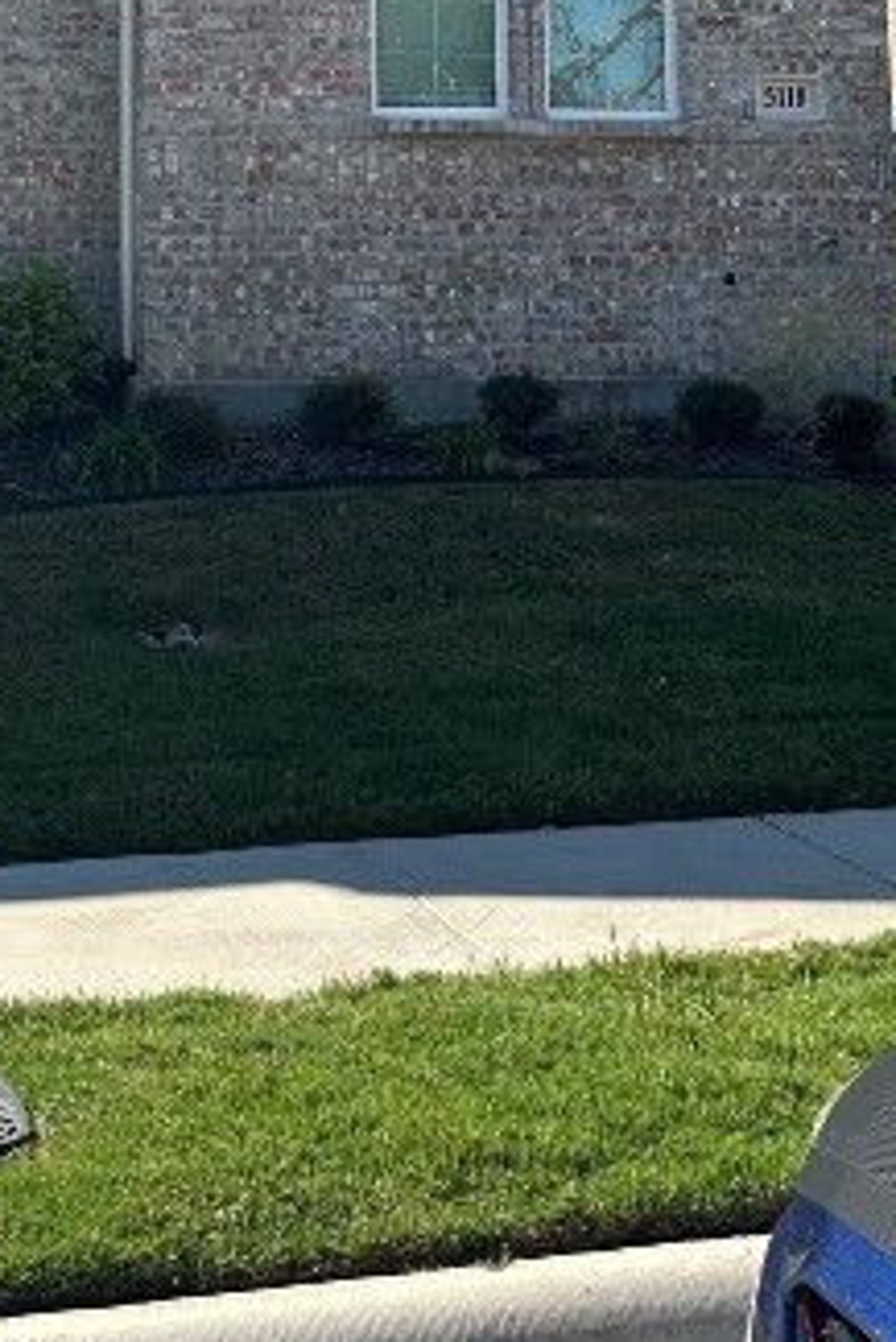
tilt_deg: +9.0
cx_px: 140
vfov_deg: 31.0
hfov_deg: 22.6
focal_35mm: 59
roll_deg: +1.1
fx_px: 2200
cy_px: -54
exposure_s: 1/2882
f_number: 1.78
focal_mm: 6.86
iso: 80
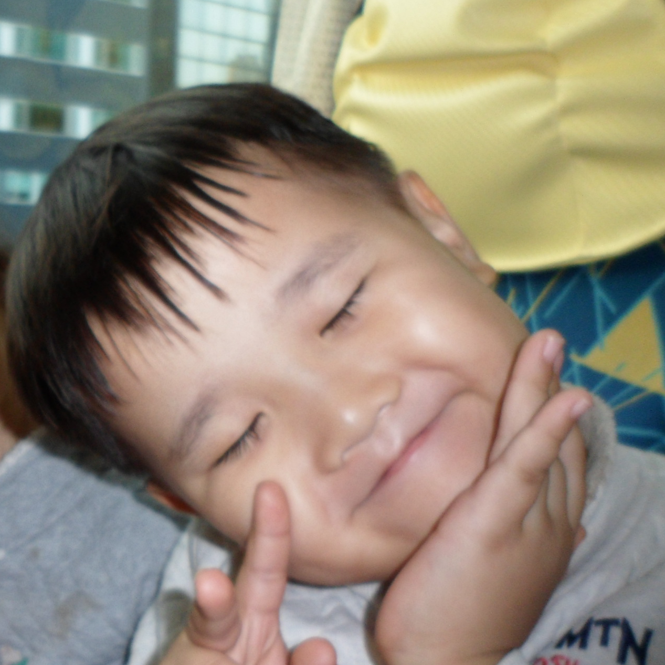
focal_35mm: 47
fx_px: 1022
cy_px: 413
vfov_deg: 35.9
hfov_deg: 33.0
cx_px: -2
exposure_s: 1/45
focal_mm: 4.9
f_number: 3.3
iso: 100
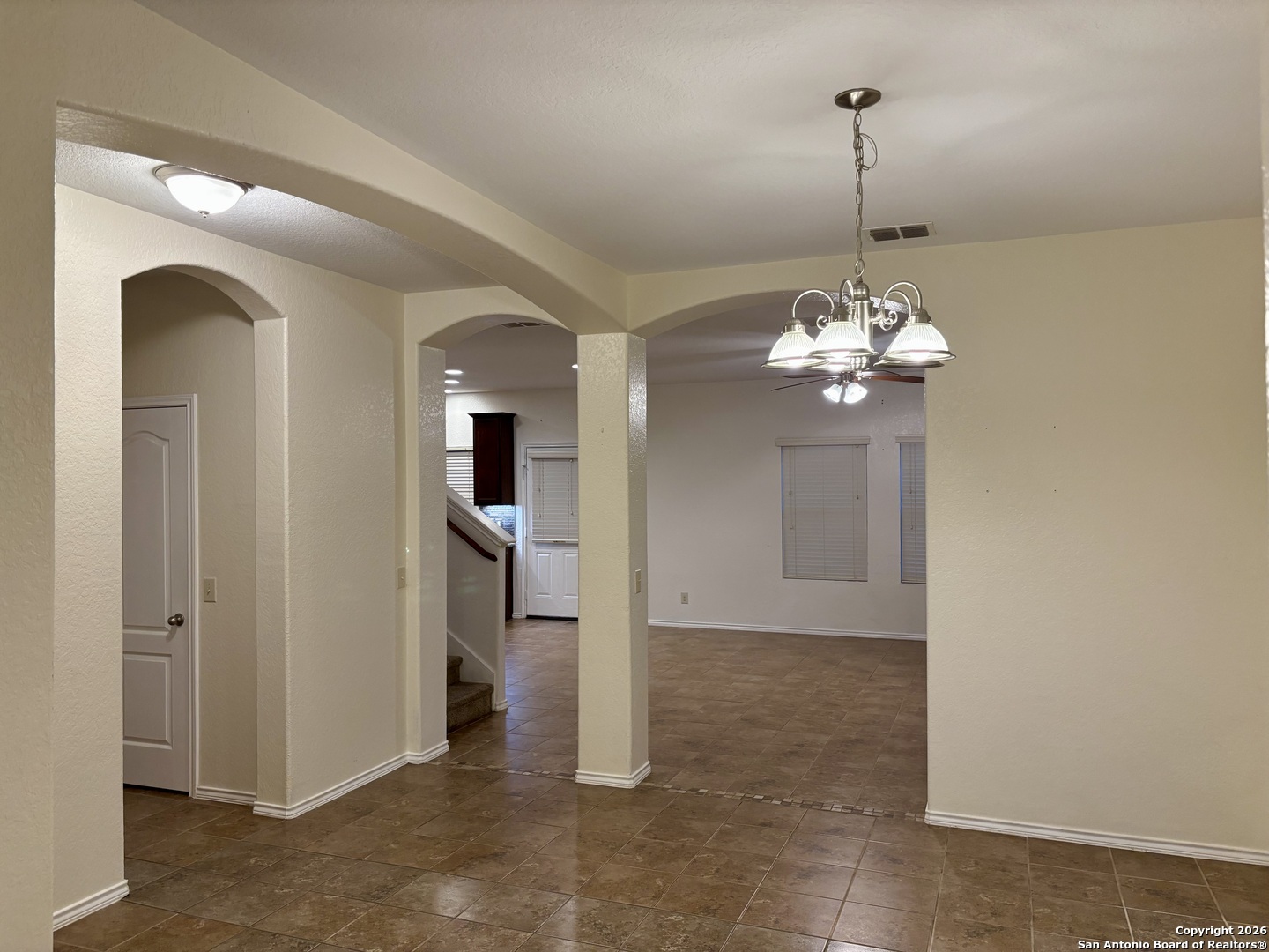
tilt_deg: +0.2
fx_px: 953
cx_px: 634
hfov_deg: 67.3
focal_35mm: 26
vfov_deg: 53.1
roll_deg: +0.3
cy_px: 476
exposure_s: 1/60
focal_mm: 5.96
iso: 160
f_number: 1.6
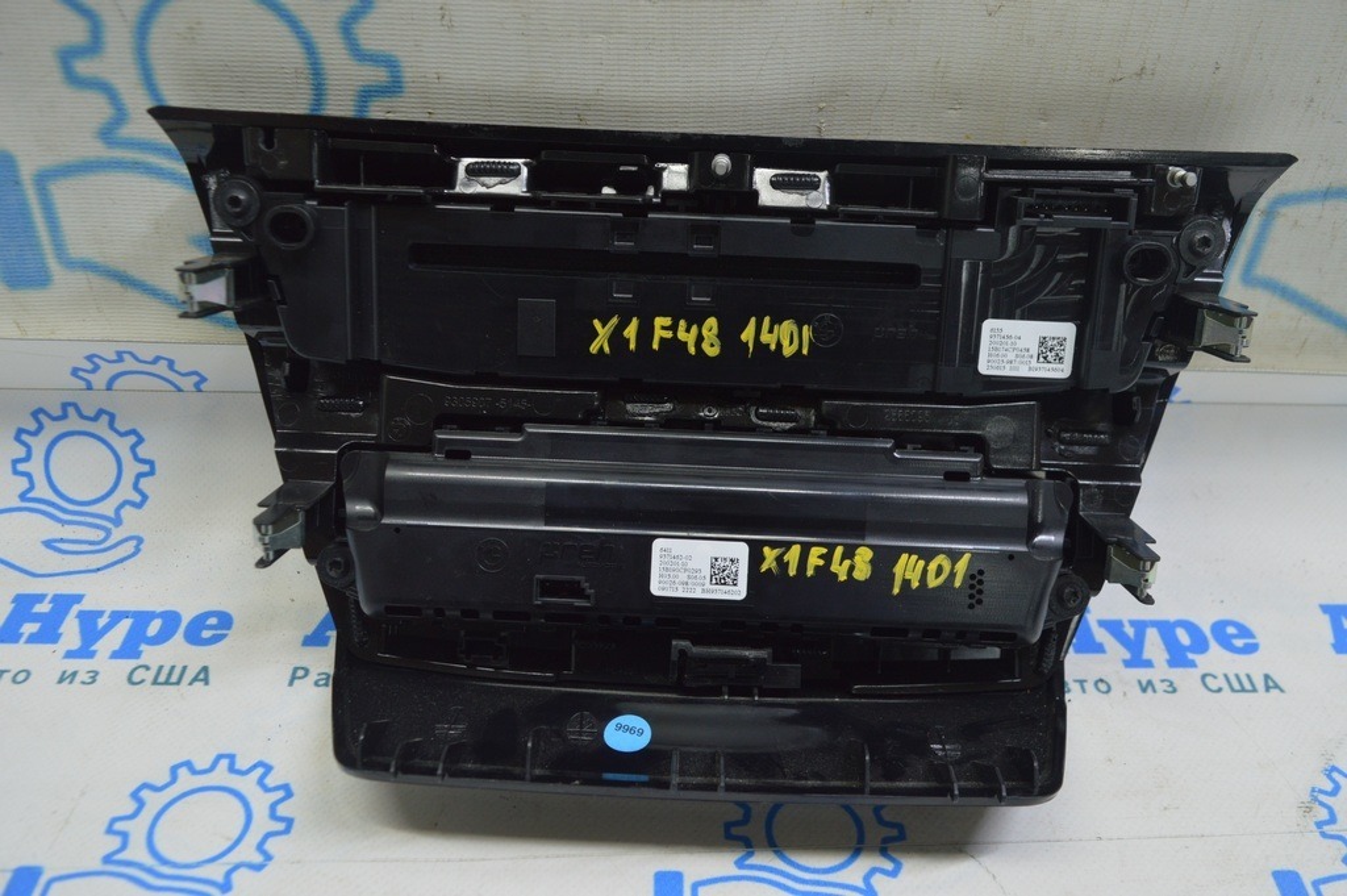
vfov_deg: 41.6
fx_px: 1178
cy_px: 448
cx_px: 674
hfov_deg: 59.5
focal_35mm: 32
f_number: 5.6
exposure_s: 1/20
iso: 400
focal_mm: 21
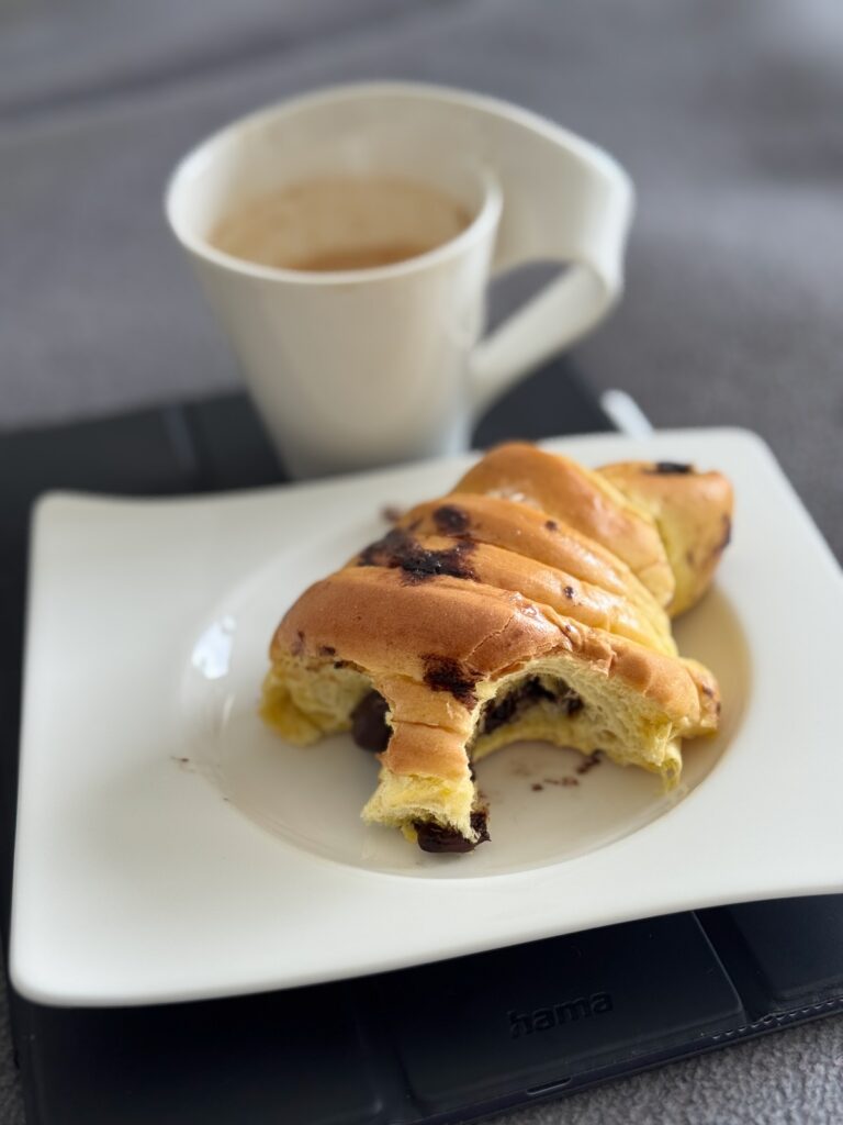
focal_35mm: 48
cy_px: 562
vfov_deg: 39.7
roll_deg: +5.7
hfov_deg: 30.3
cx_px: 422
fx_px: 1559
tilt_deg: -38.2
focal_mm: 6.76
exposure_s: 1/121
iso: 50
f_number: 1.78
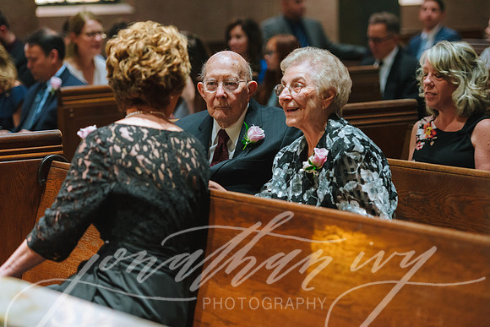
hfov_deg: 17.6
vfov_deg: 11.8
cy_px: 164
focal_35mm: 116
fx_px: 1579
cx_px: 245
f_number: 2.8
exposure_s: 1/160
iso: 4000
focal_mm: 116
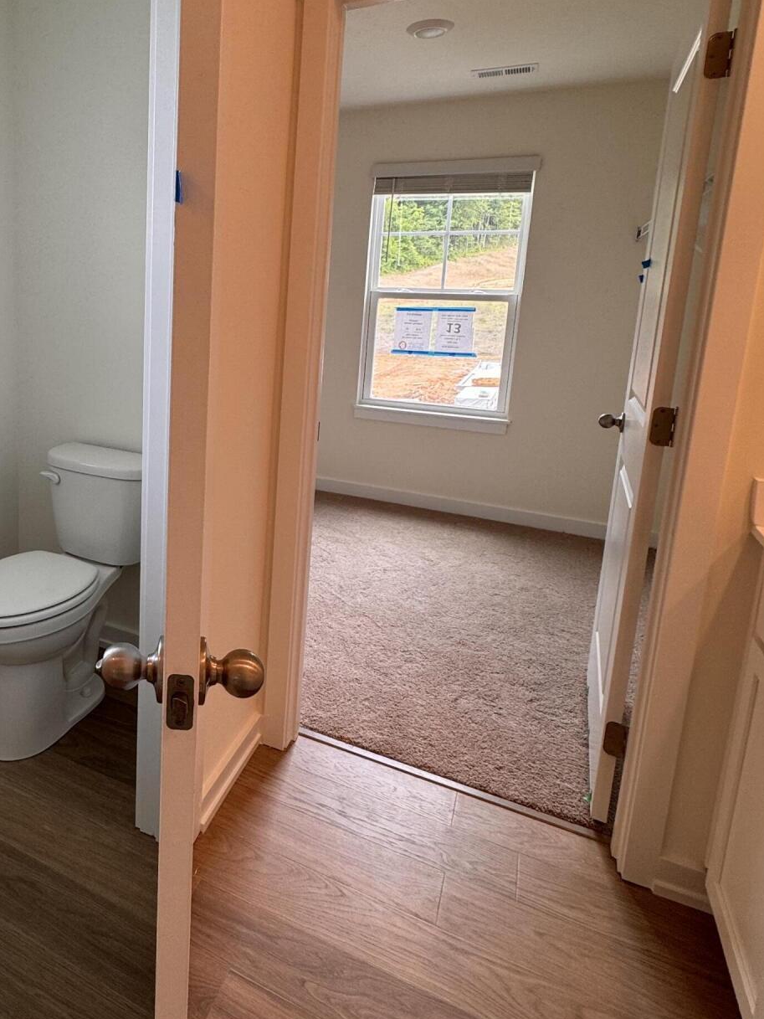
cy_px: 406
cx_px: 158
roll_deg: -1.5
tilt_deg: -8.4
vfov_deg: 73.1
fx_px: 677
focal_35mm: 23
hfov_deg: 55.0
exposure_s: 1/120
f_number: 2.2
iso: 80
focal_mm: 2.22
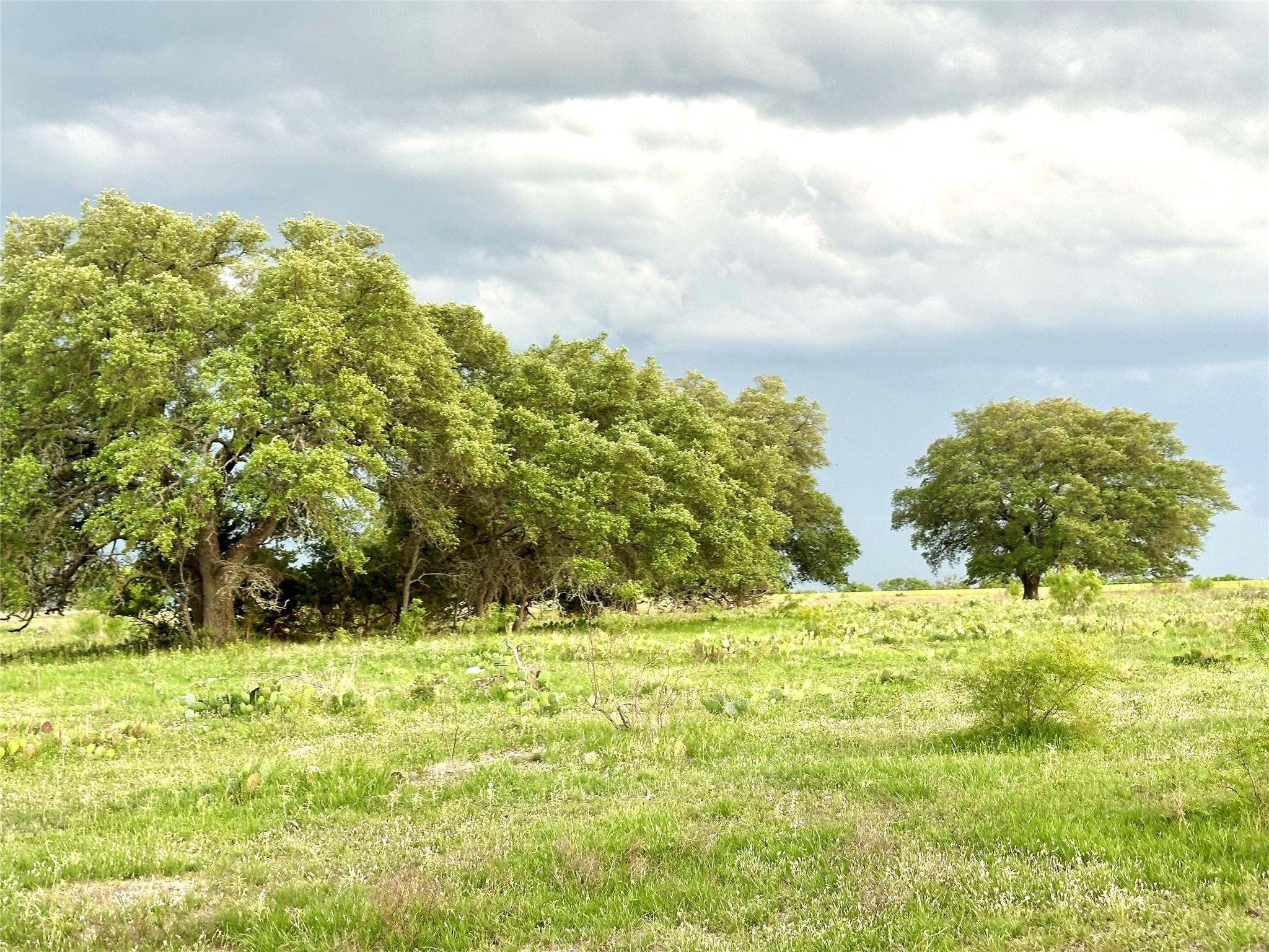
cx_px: 634
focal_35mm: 48
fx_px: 1760
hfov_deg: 39.7
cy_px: 476
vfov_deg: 30.3
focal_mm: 6.86
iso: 50
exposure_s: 1/121
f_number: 1.78
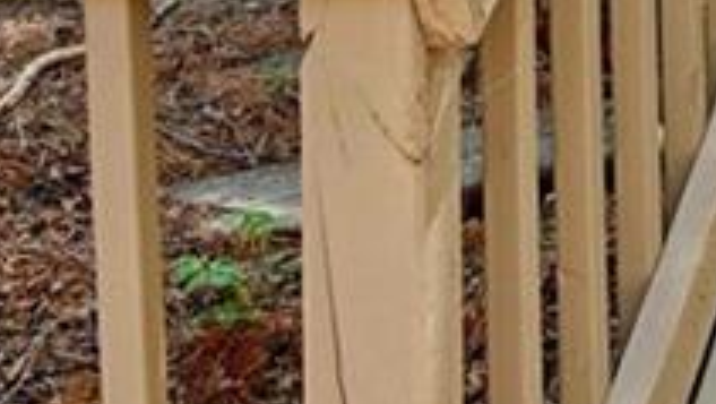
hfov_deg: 15.0
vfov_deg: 9.4
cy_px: -448
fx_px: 2261
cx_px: 1388
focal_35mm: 119
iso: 100
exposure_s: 1/60
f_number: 9
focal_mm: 10
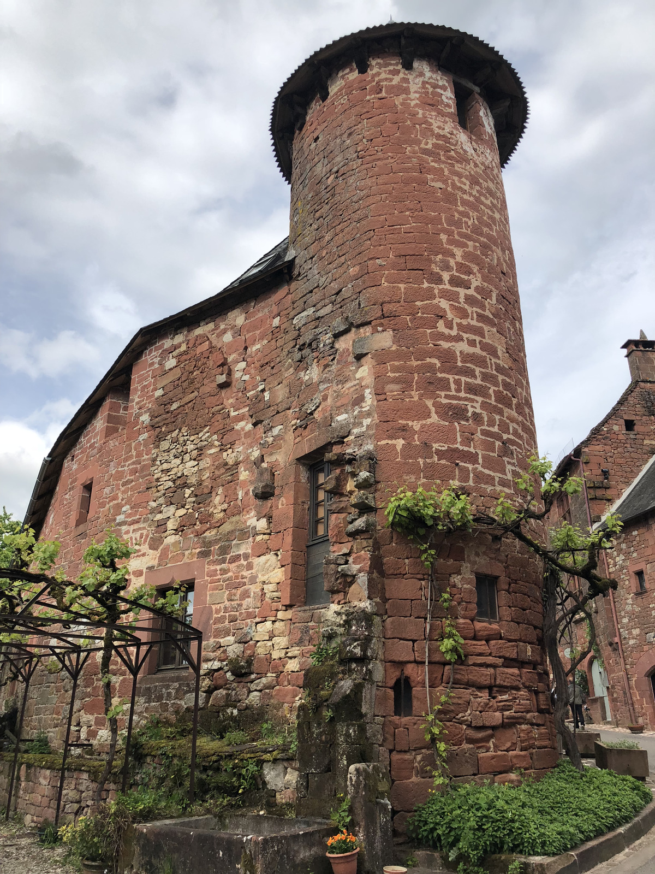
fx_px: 706
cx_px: 328
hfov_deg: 49.7
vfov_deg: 63.4
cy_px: 437
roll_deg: +0.2
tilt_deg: +23.0
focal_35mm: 28
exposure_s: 1/1499
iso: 20
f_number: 1.8
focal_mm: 4
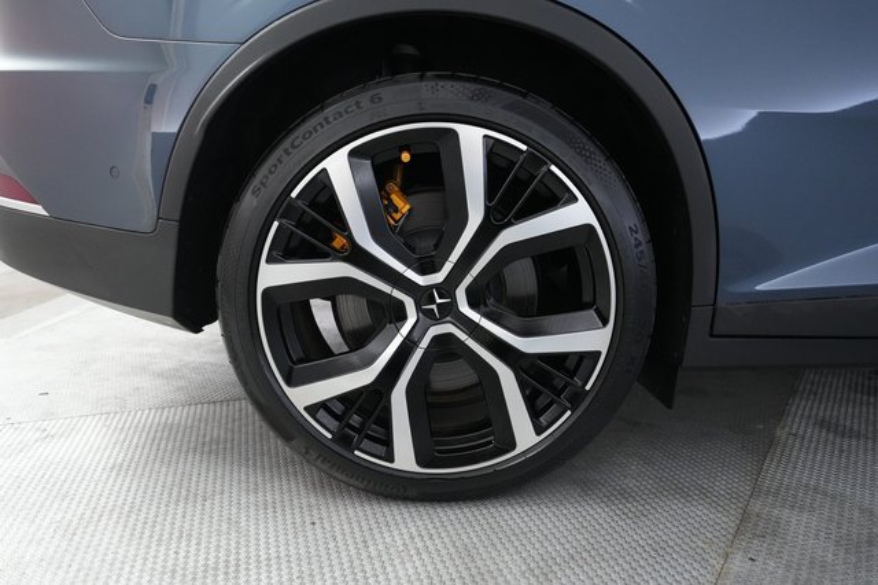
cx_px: 439
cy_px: 292
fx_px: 585
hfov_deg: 73.8
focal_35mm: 24
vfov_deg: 53.1
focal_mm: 24
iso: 5000
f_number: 2.8
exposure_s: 1/160
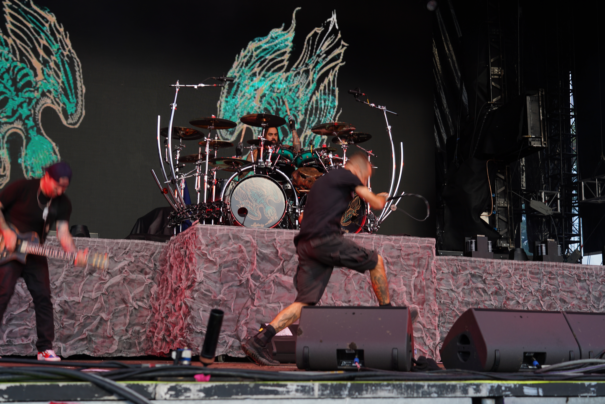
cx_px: 302
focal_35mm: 49
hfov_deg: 40.3
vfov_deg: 27.5
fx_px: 823
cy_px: 202
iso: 100
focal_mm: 49
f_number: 4.5
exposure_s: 1/60
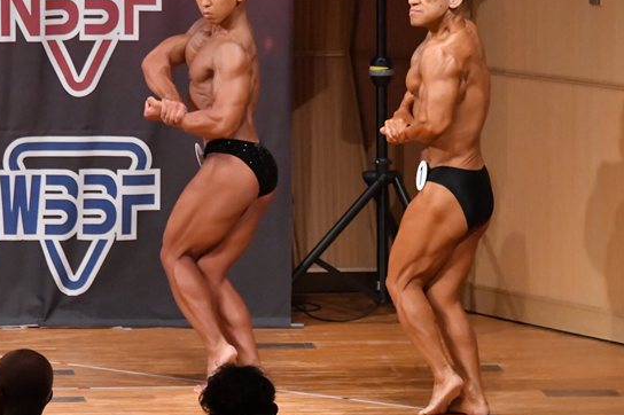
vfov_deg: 3.6
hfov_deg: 5.4
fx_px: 6669
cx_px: 207
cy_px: 196
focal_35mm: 385
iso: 10000
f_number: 5.6
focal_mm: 180
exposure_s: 1/400
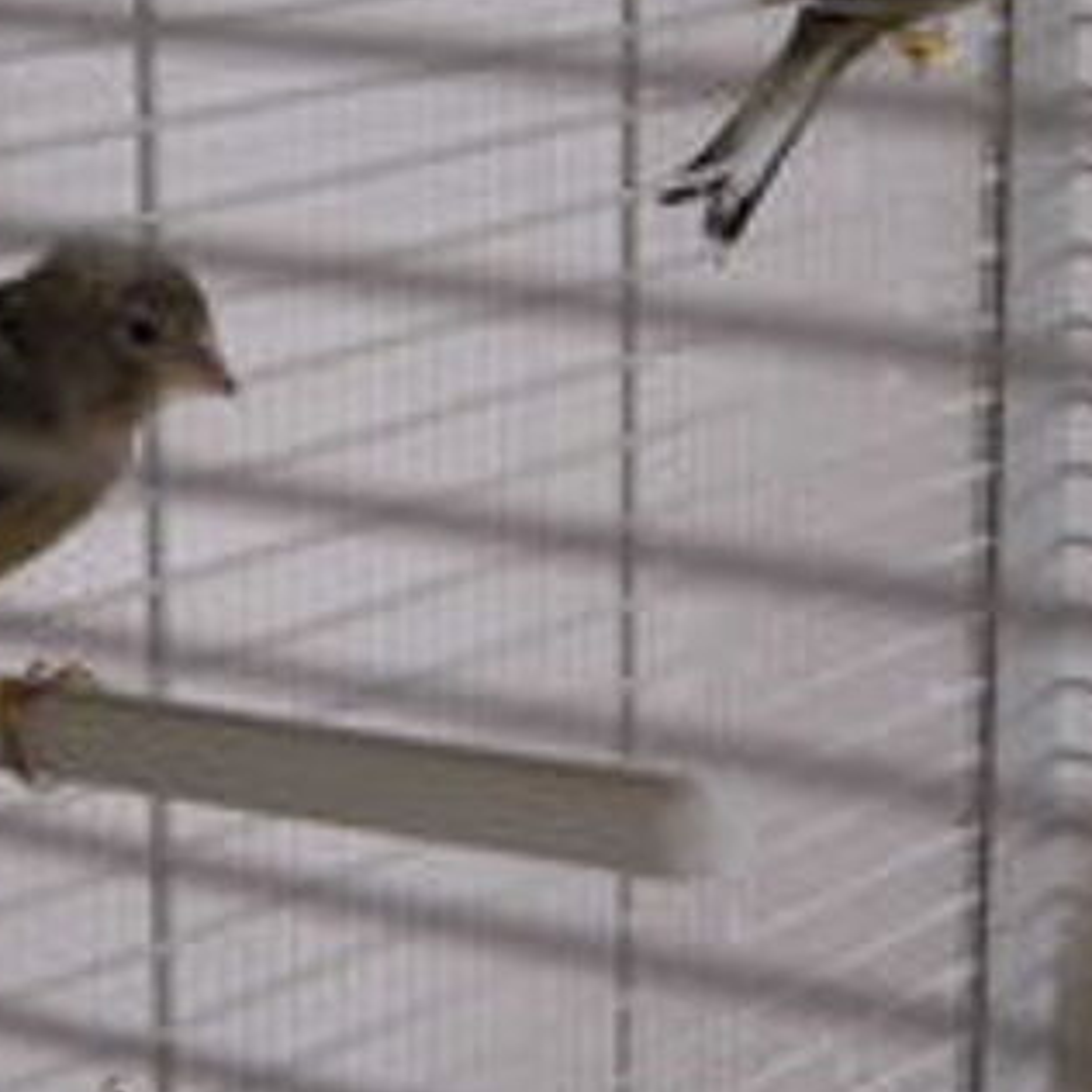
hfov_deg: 10.8
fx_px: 5746
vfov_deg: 10.9
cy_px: 570
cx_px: 390
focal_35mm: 161
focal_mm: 21.6
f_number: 4
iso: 400
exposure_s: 1/60
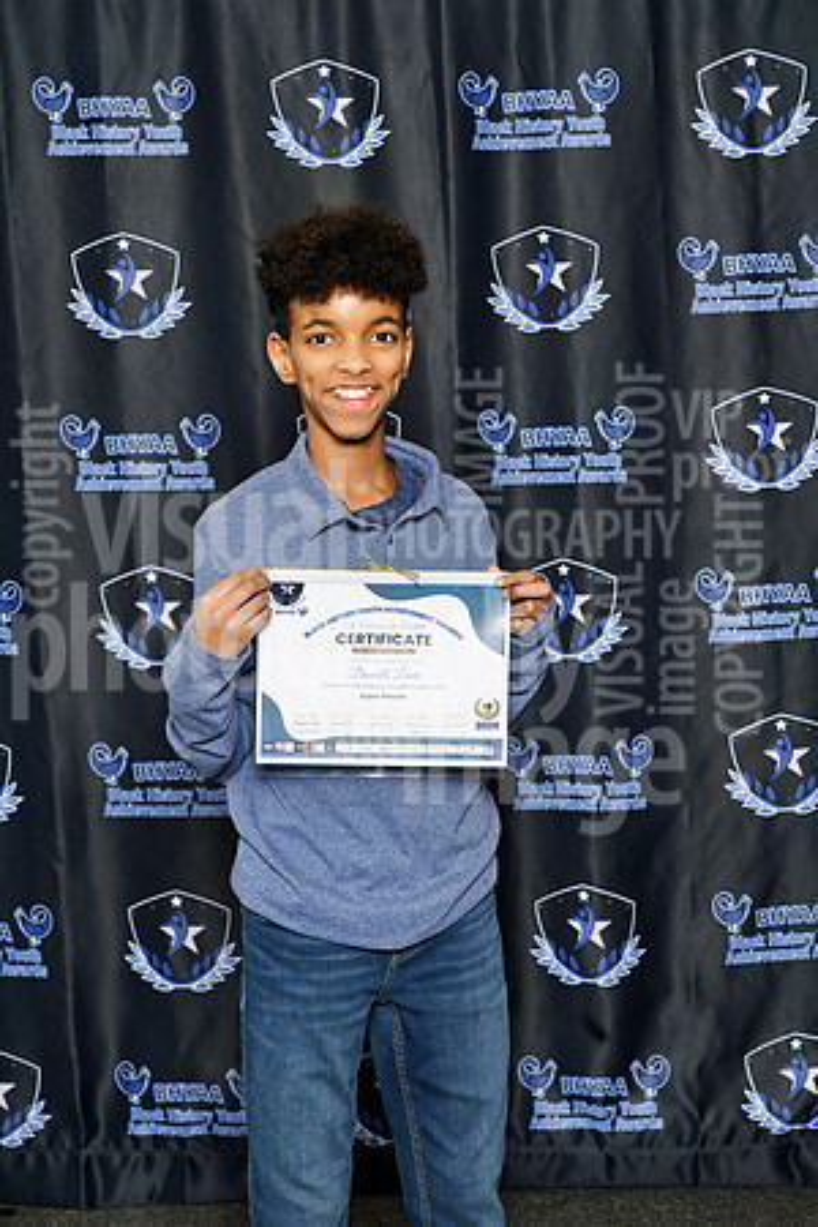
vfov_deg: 29.2
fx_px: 2352
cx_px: 409
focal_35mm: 69
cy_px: 614
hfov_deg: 19.7
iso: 800
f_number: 8
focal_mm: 69
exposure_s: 1/125
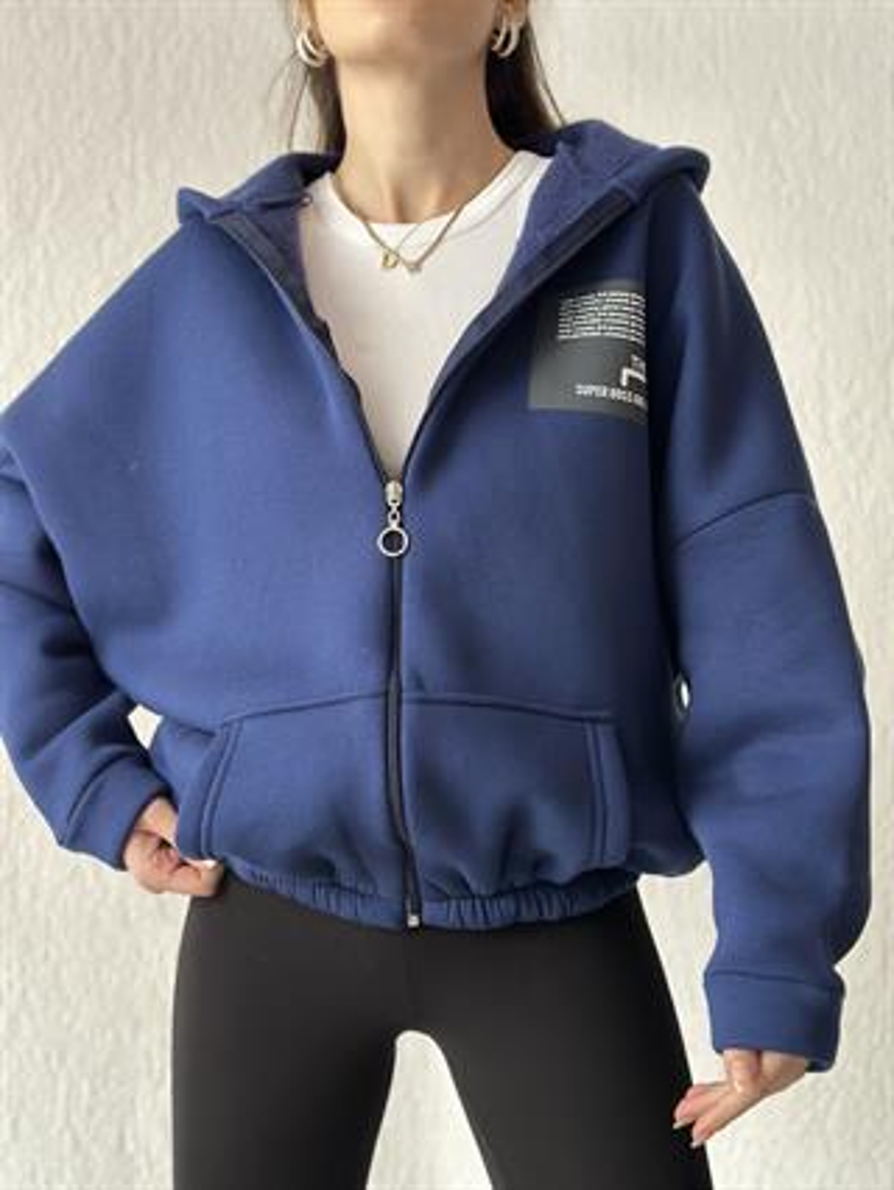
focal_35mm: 48
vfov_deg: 39.6
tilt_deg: +4.4
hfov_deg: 30.3
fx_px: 1651
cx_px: 447
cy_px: 595
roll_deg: +0.6
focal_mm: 6.86
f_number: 1.78
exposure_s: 1/40
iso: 400
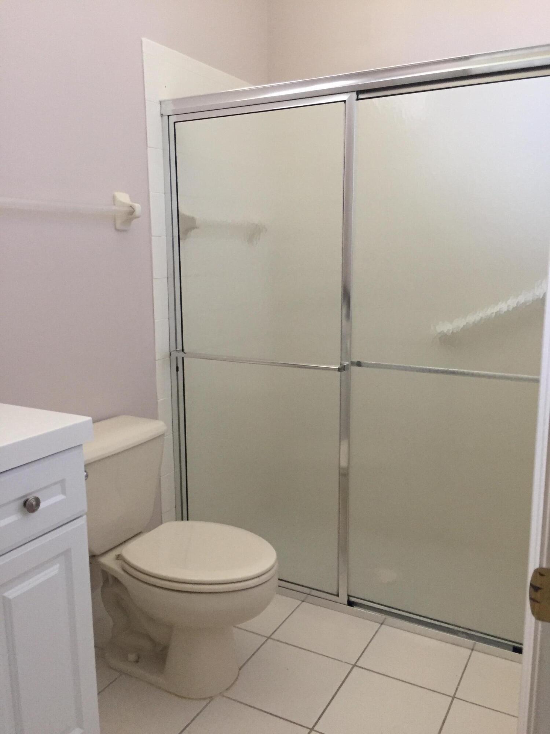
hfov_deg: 48.2
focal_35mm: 29
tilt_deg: -9.7
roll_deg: +1.1
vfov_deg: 61.7
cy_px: 367
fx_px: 614
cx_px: 275
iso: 125
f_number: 2.2
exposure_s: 1/30
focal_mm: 4.15
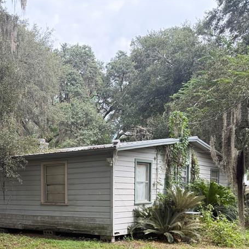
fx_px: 391
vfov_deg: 34.0
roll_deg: -0.1
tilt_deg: -1.2
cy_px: 208
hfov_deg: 34.4
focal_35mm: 48
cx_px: 52
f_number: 1.78
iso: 100
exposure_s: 1/868
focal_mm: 6.76
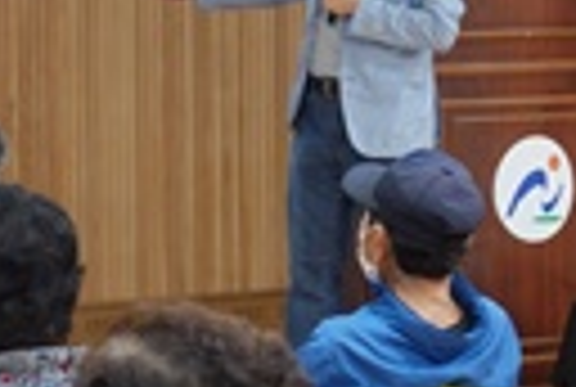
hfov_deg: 8.4
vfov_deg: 5.7
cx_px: 166
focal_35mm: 244
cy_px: 317
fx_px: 3913
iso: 250
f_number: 2.8
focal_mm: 21.27
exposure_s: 1/25
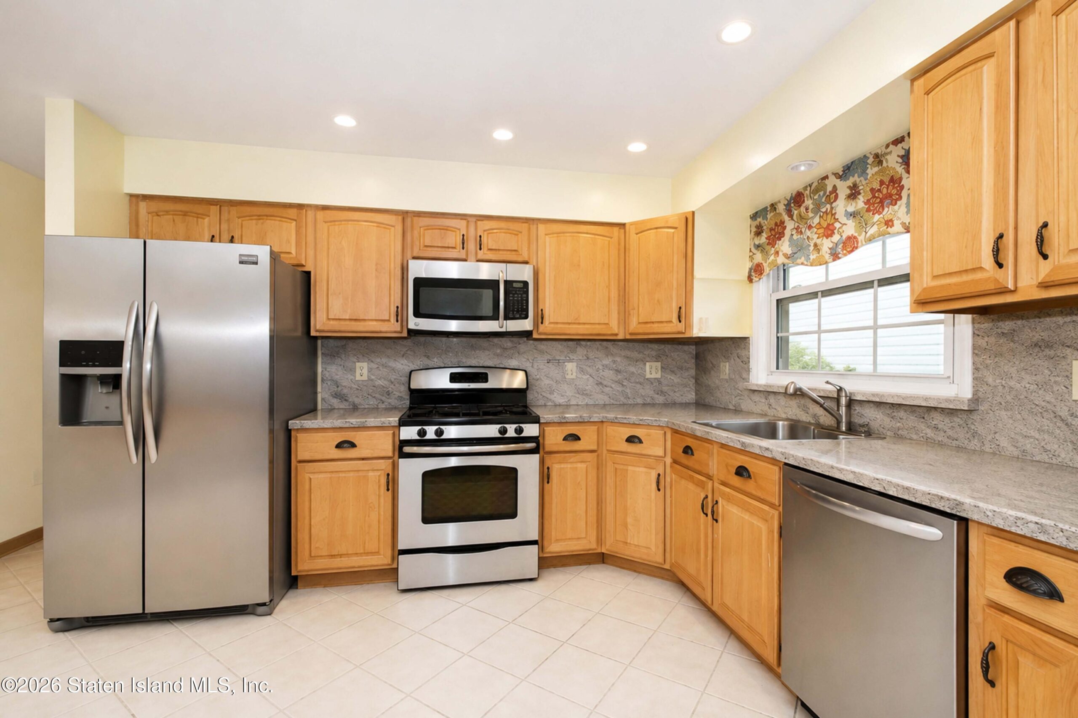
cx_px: 539
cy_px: 359
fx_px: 449
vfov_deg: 77.3
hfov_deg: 100.4
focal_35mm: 15
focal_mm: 10
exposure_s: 1/60
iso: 2000
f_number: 8
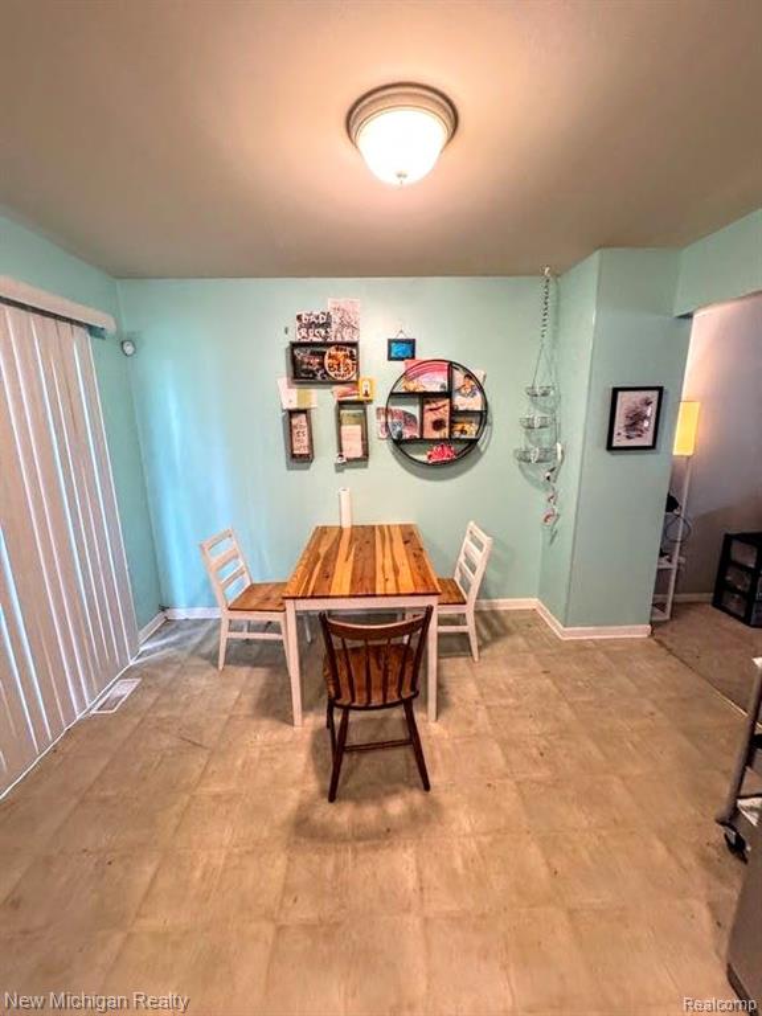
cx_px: 381
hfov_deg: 85.7
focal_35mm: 14
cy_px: 508
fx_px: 411
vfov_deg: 102.1
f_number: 2.2
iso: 250
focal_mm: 2.22
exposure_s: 1/60
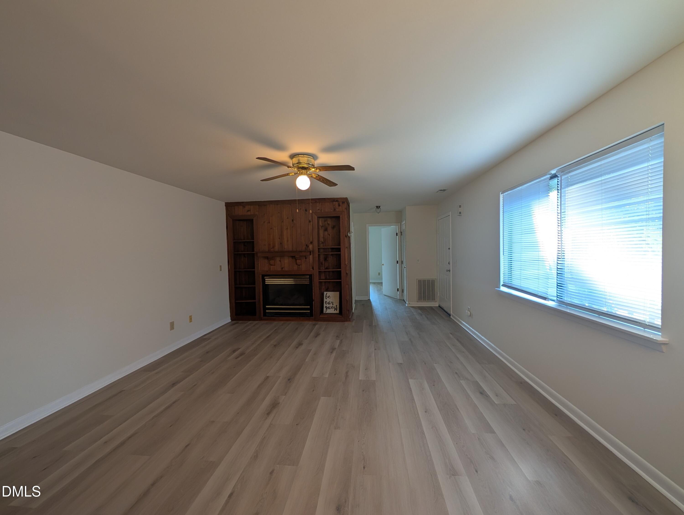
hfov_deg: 110.5
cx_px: 342
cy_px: 258
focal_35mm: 12
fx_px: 237
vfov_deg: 94.6
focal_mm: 2.02
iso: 84
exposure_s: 1/60
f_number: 1.7
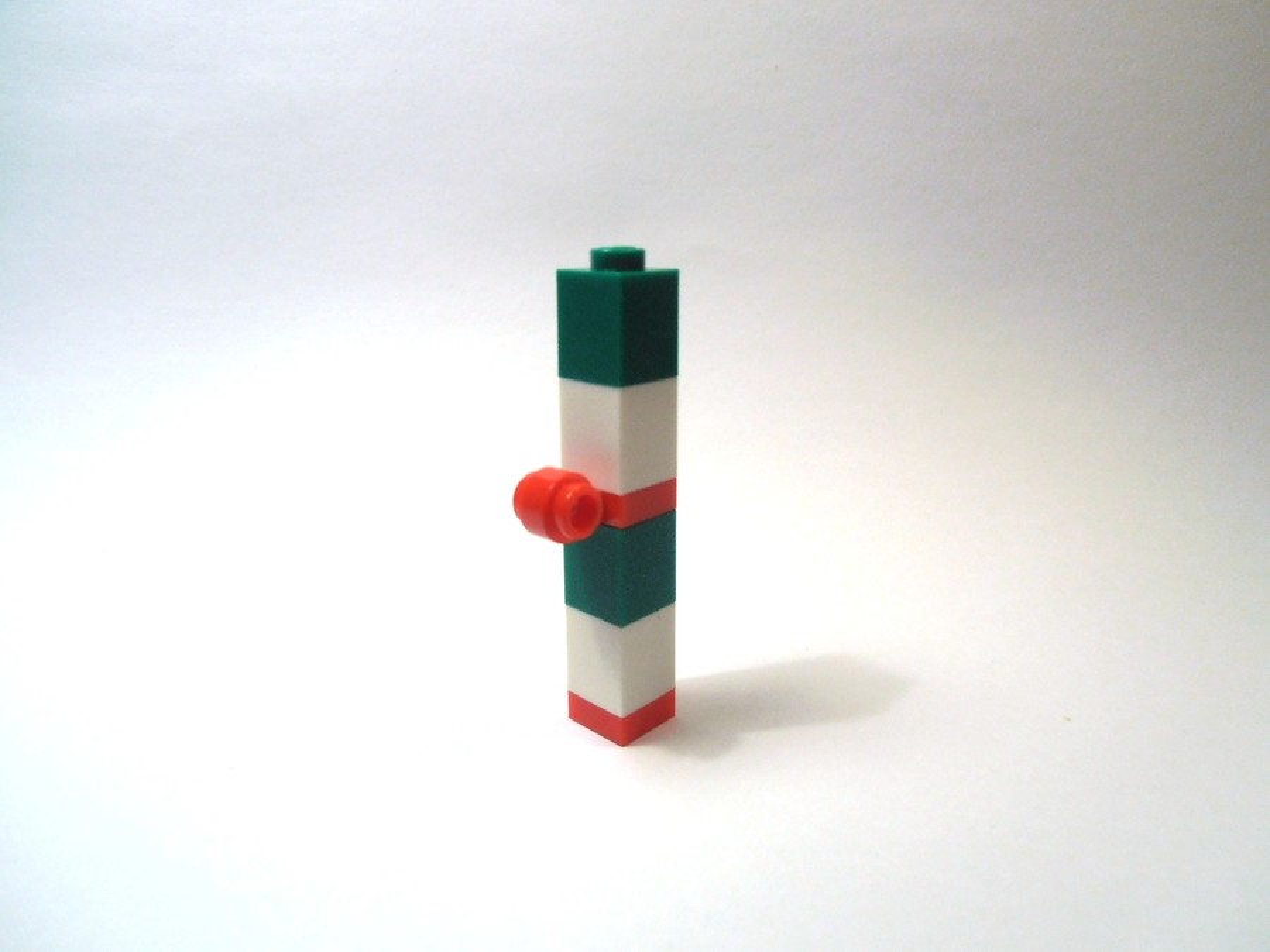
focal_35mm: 24
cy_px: 476
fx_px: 881
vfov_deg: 56.8
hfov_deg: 71.6
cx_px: 635
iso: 80
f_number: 3
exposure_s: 1/400
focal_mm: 4.2
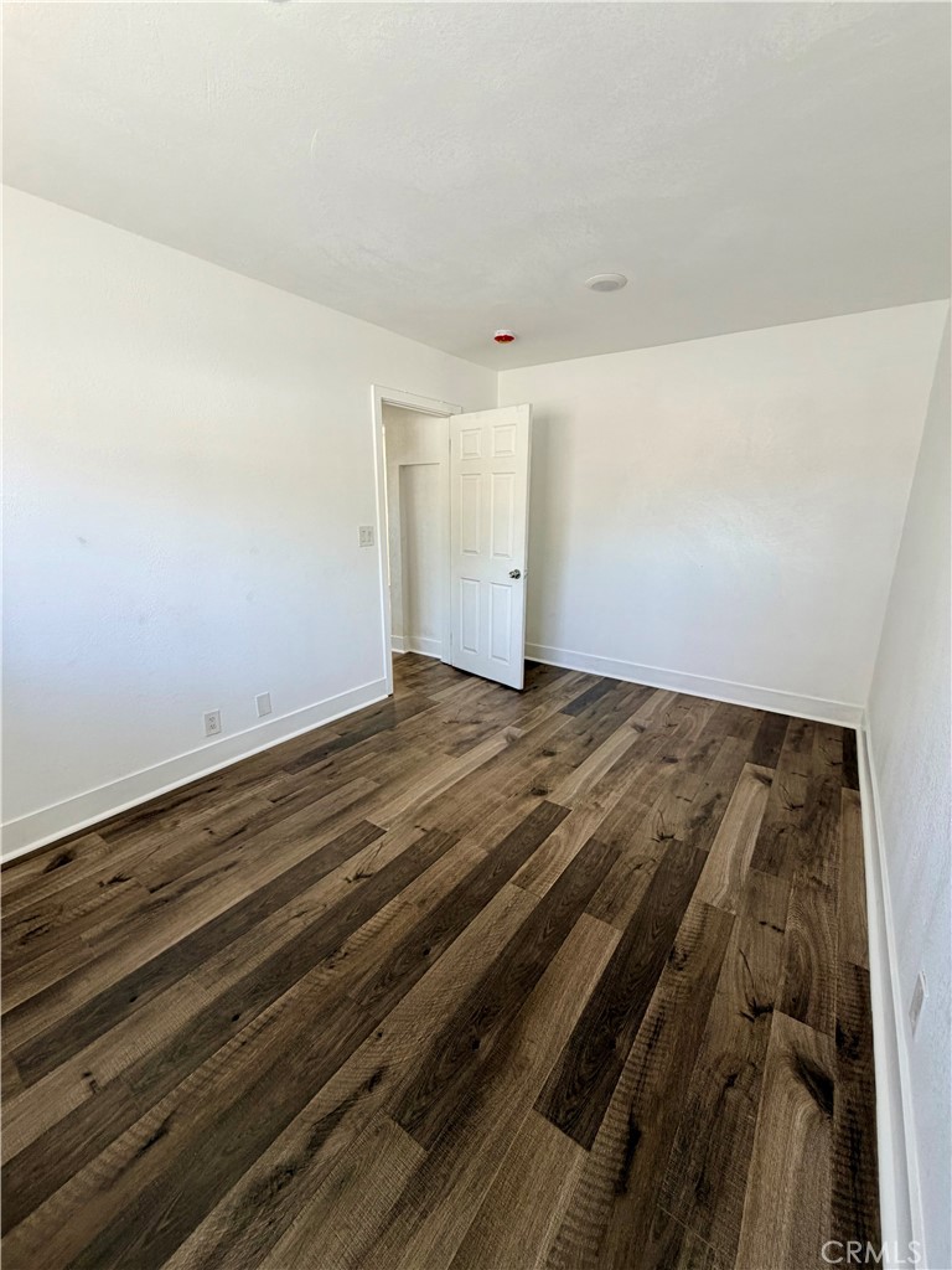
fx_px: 513
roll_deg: -0.4
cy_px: 635
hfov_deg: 85.7
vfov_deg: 102.1
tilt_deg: -13.8
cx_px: 476
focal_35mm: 14
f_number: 2.2
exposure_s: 1/121
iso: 125
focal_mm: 2.22
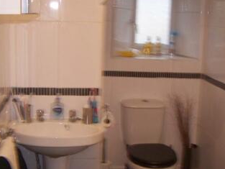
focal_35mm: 67
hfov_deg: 28.9
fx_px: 436
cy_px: 93
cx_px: 130
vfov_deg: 21.9
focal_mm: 5.85
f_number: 2.8
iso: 200
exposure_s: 1/30
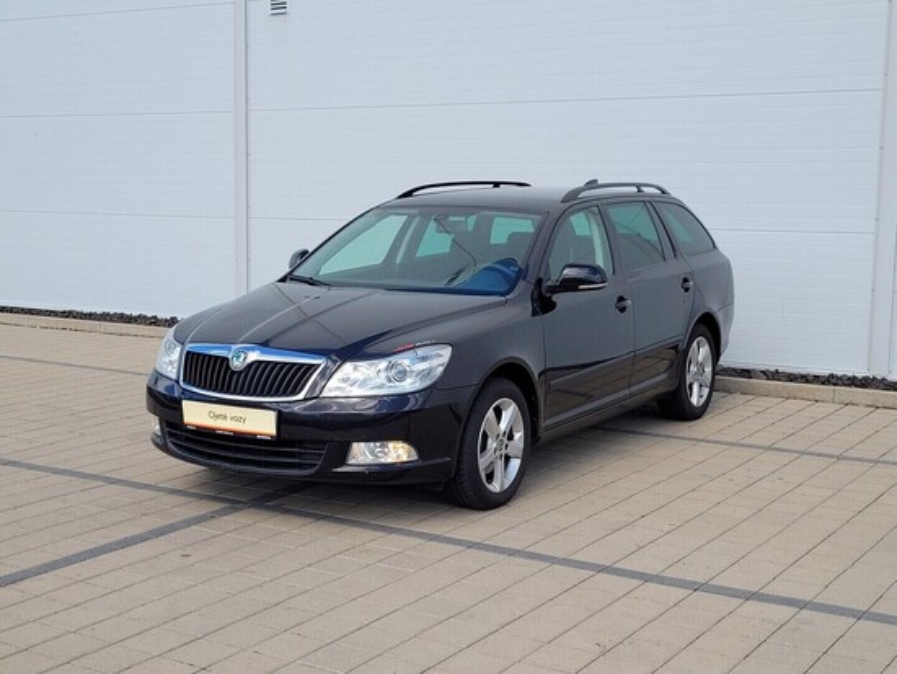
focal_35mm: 26
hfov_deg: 67.3
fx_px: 674
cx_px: 448
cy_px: 337
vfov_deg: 53.1
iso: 40
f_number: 1.8
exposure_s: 1/1176
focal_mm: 5.4
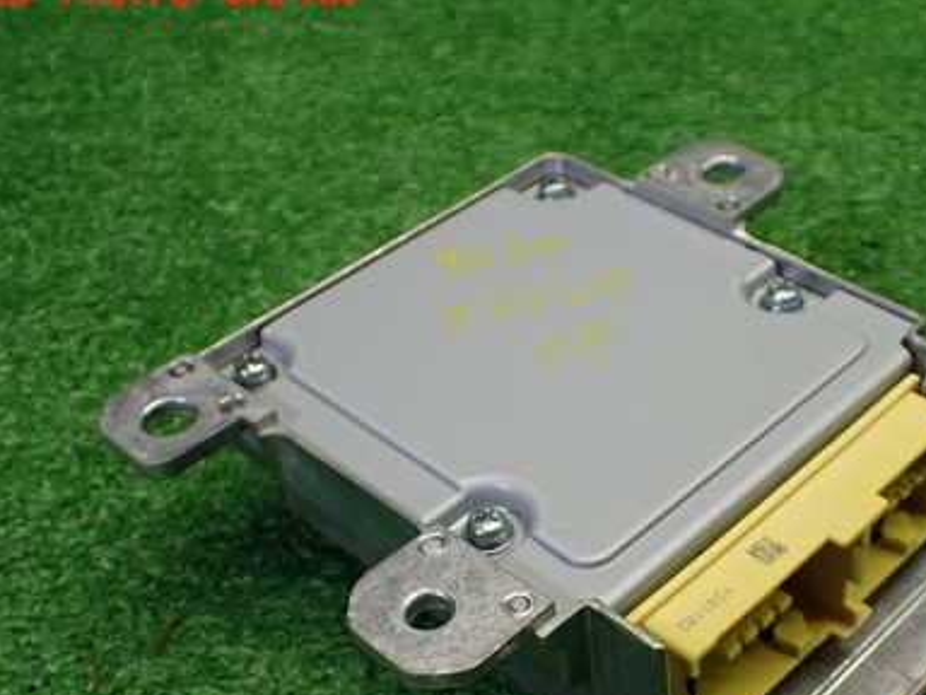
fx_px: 1338
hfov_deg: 37.6
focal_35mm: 50
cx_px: 639
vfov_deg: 28.8
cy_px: 502
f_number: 2.4
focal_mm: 5.79
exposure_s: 1/125
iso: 320
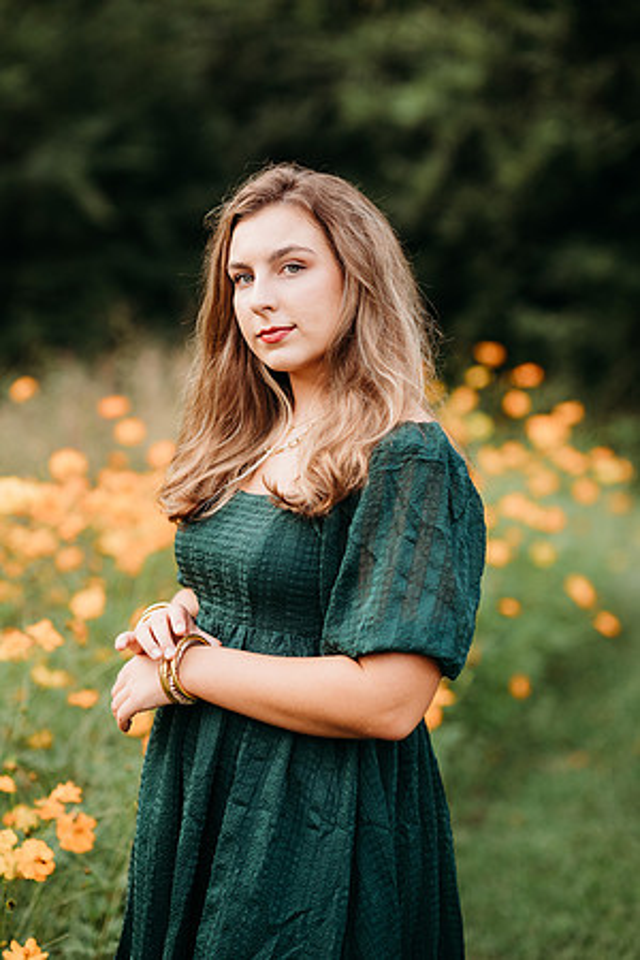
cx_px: 320
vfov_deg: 23.9
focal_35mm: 85
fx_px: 2266
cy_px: 480
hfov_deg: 16.1
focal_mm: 85
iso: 100
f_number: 2.2
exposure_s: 1/500
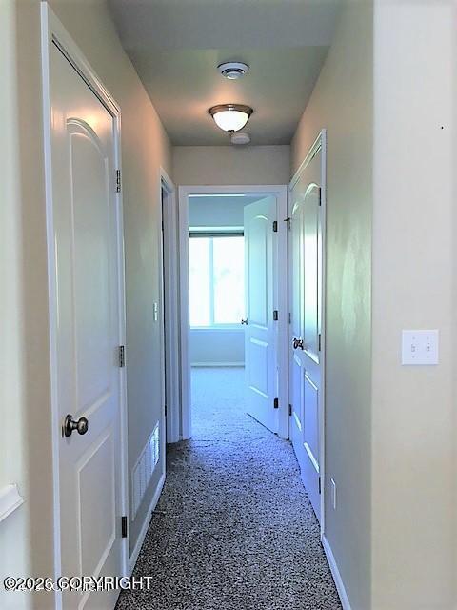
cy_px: 305
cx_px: 228
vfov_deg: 61.7
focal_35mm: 29
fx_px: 510
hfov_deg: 48.2
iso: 32
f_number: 2.2
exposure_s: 1/30
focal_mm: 4.15
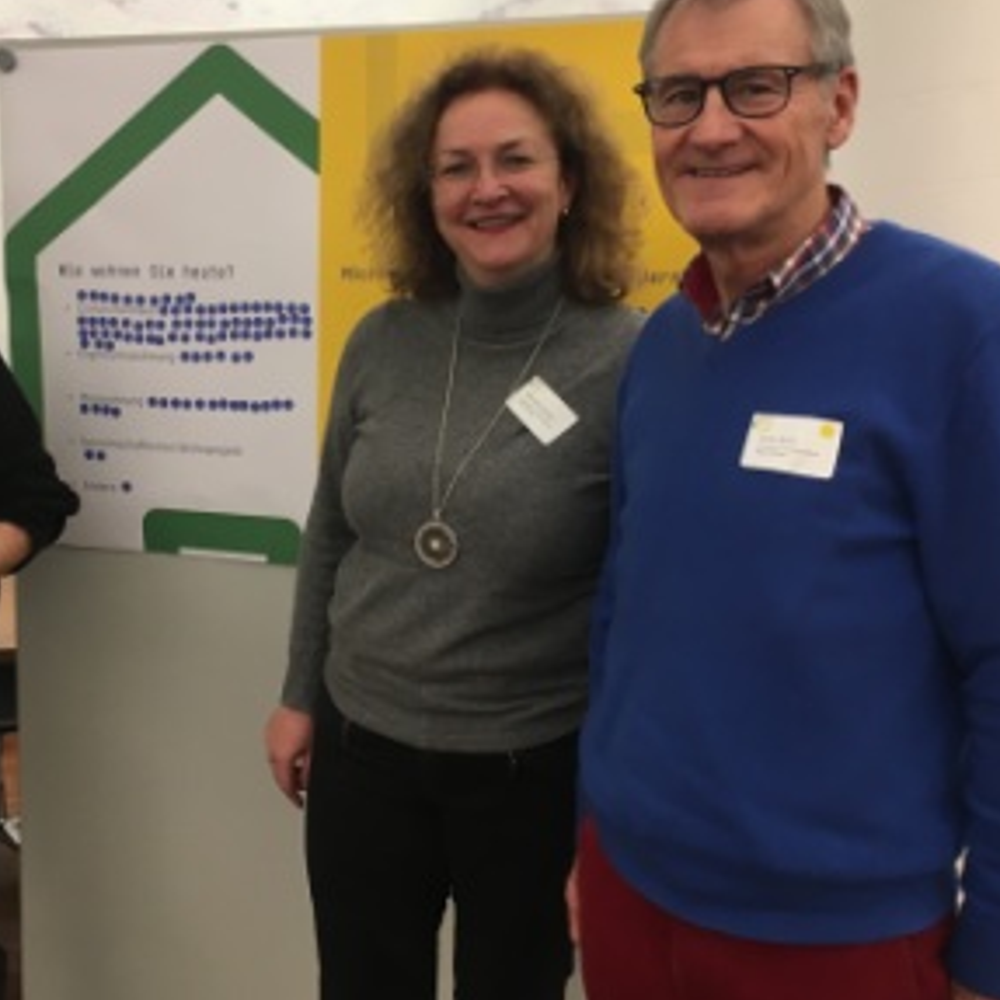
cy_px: 484
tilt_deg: -10.1
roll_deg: -1.3
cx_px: 366
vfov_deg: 41.9
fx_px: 1307
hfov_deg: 41.5
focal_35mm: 40
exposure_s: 1/33
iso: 80
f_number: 2.2
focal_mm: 4.15
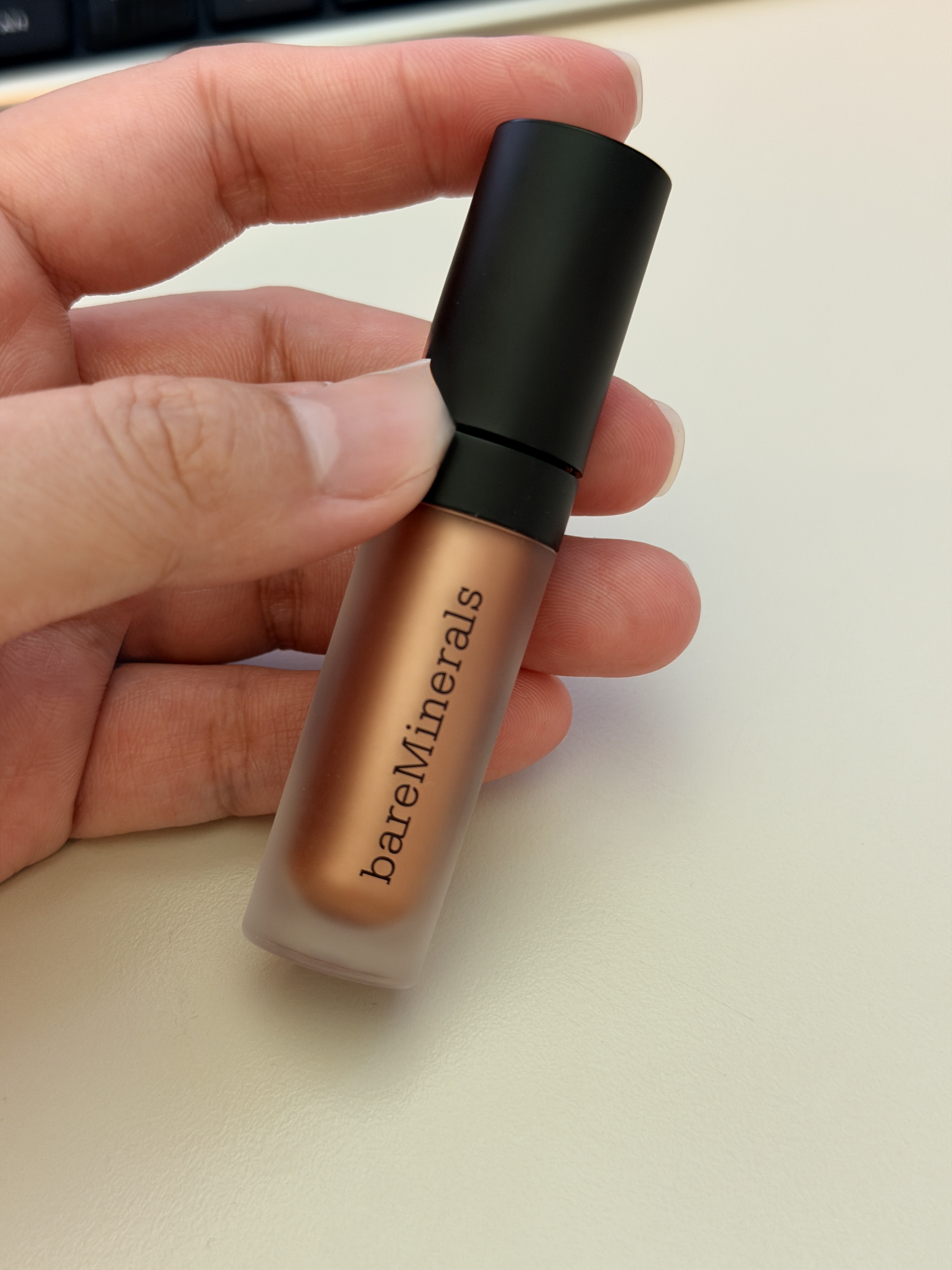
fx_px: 1760
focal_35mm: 48
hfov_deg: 30.3
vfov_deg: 39.7
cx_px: 476
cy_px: 635
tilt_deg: -49.2
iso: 160
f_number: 1.8
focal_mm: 6.8
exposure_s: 1/60
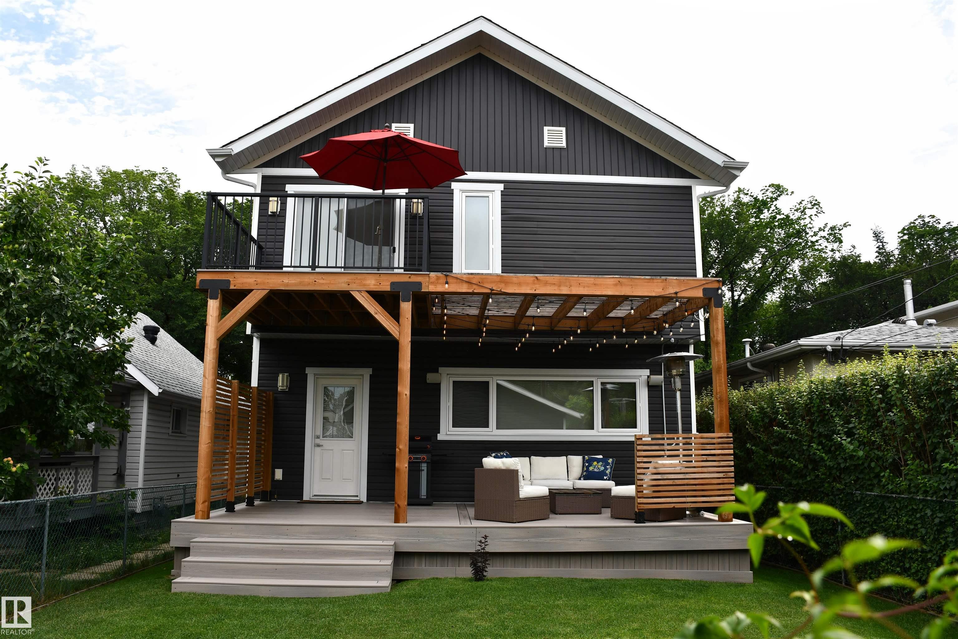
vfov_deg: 47.9
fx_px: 718
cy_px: 320
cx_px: 479
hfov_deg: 67.4
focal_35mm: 27
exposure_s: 1/250
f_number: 8
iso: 110
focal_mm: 18
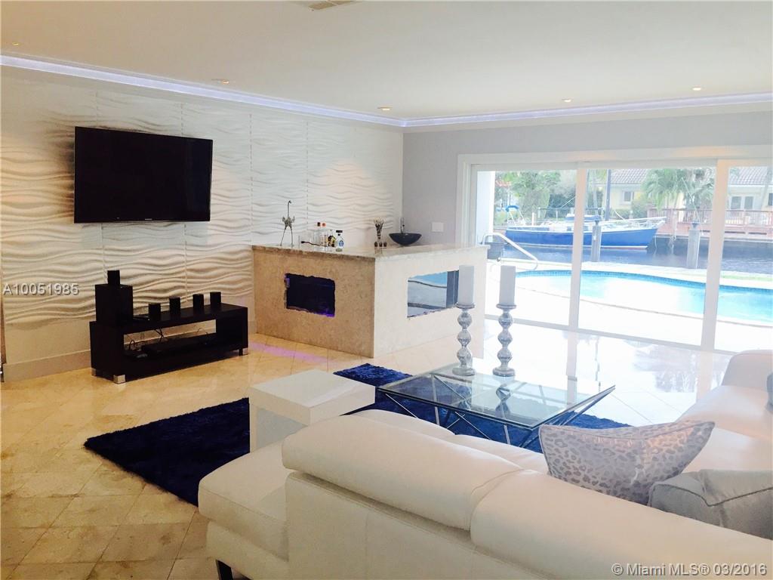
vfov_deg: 48.2
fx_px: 648
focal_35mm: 29
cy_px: 290
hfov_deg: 61.7
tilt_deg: -7.7
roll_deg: -1.3
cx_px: 386
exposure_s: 1/129
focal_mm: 4.15
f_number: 2.2
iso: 80
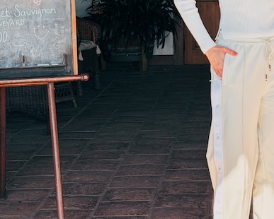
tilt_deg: +0.4
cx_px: 247
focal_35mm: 124
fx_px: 1006
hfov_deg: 15.3
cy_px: -61
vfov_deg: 12.1
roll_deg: +0.1
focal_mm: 6.76
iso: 80
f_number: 1.78
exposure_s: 1/699
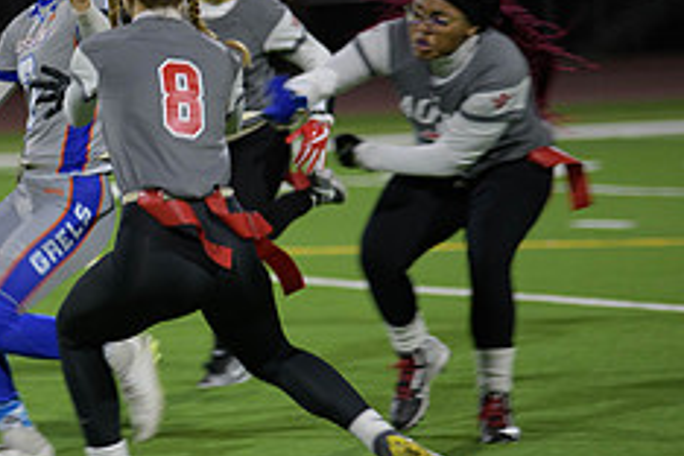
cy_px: 174
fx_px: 7770
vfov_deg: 3.4
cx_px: 15
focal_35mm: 409
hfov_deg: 5.0
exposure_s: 1/200
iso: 720
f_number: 2.8
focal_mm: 165
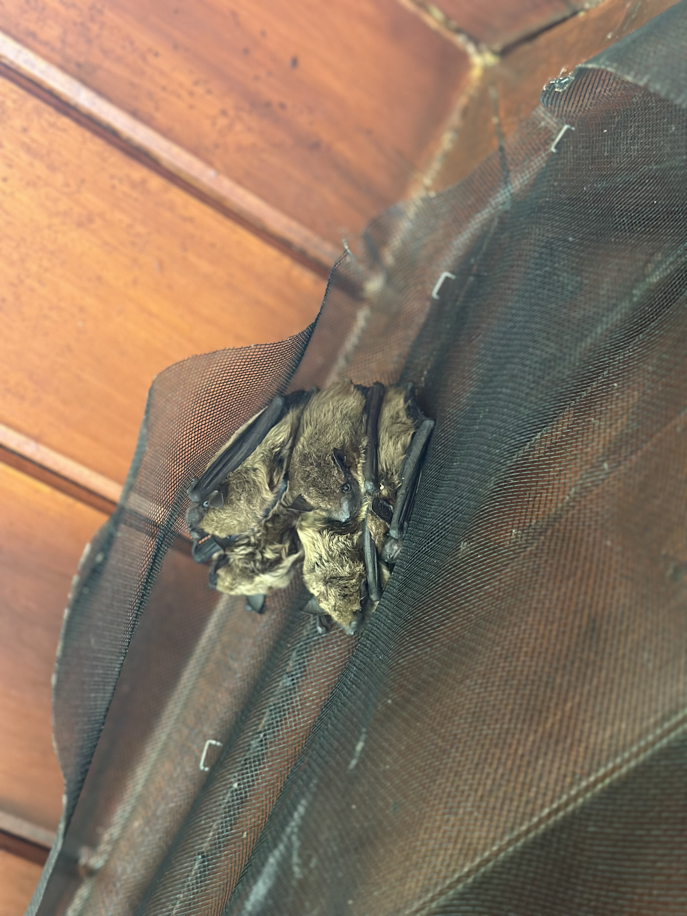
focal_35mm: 48
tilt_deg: +50.5
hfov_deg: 30.3
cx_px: 344
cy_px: 458
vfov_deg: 39.7
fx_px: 1270
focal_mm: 6.86
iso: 800
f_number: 1.78
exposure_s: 1/30
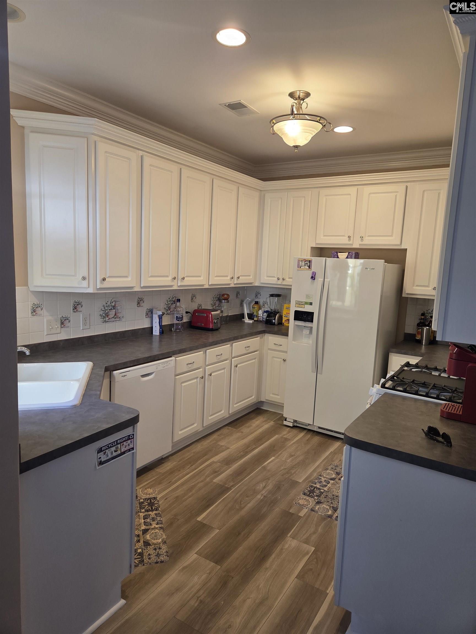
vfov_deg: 73.9
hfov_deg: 58.9
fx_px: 422
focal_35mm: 23
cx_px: 238
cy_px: 317
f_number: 1.8
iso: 100
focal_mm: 5.4
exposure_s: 1/120
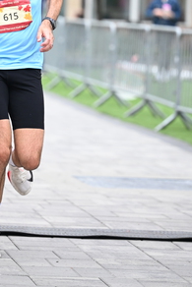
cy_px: 45
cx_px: 39
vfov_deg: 8.4
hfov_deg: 5.6
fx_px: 1958
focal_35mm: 245
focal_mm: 130
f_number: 2.8
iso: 1600
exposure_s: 1/1250
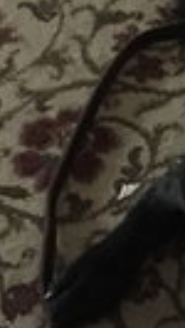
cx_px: 459
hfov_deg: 7.2
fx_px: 1375
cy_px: 154
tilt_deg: -48.2
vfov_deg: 13.6
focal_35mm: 158
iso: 640
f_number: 2.2
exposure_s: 1/15
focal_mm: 4.15
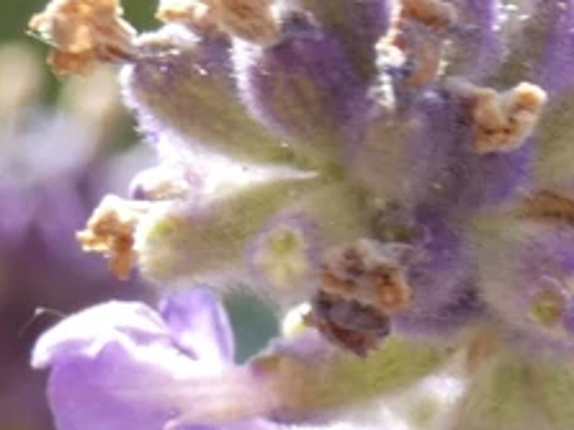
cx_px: 757
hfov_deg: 4.8
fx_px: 6861
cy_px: -121
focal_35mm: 414
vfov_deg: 3.6
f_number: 5.3
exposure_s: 1/80
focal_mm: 25.8
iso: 125
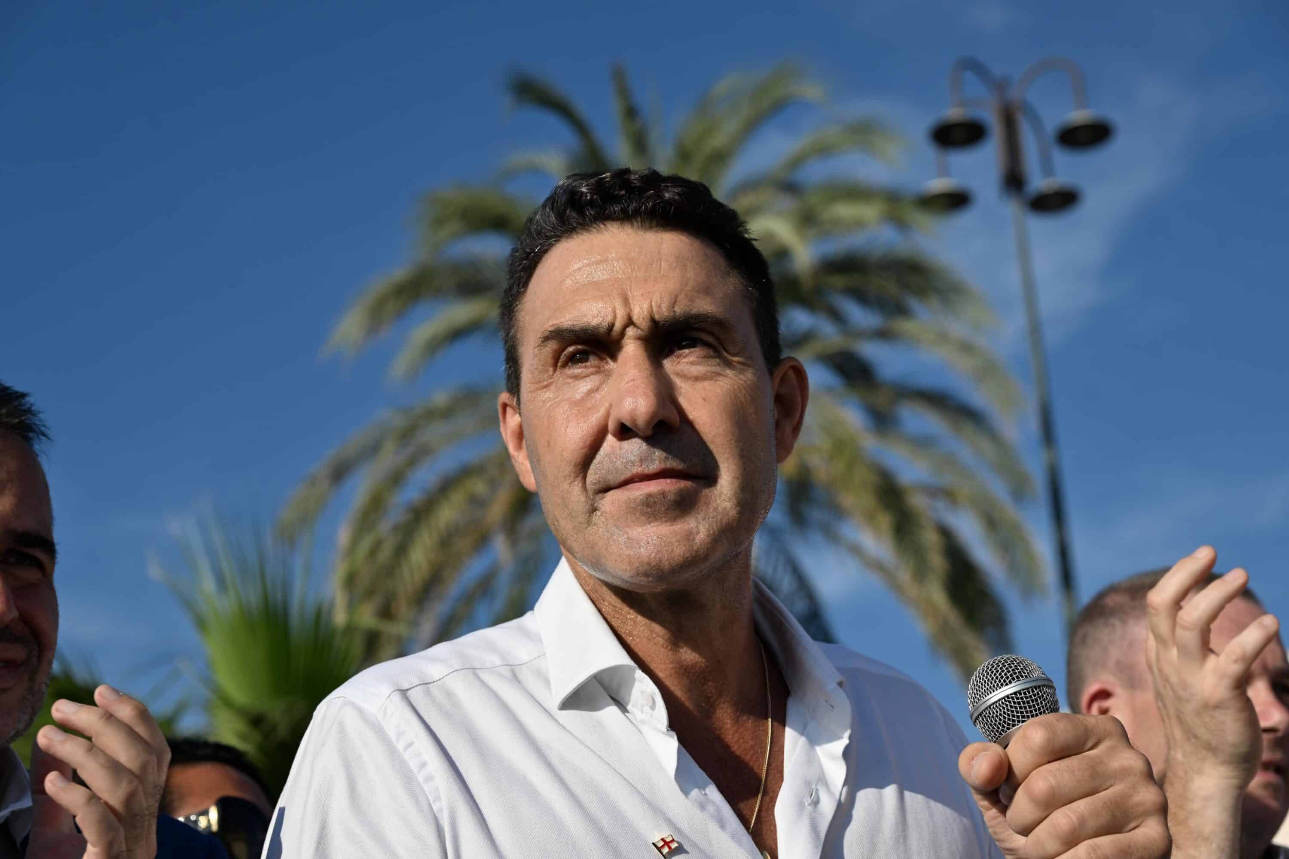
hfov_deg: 35.6
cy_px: 430
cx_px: 644
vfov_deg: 24.2
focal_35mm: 56
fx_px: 2005
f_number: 5.6
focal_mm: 56
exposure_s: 1/1000
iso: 90
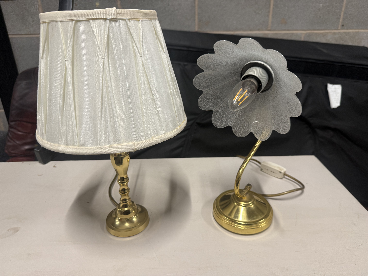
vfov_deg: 56.8
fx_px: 255
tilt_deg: -25.2
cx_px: 184
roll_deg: -1.6
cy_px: 138
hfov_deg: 71.6
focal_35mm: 24
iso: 125
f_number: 1.78
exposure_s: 1/50
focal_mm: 6.76
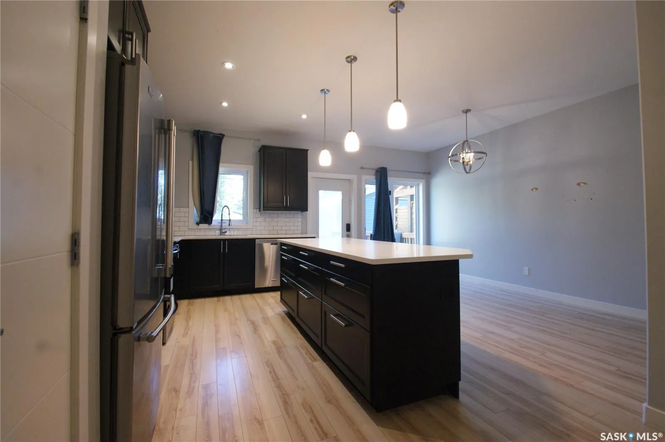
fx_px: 277
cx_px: 332
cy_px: 221
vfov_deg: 77.2
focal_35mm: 15
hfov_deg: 100.4
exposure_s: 1/25
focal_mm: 10
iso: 800
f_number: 6.3
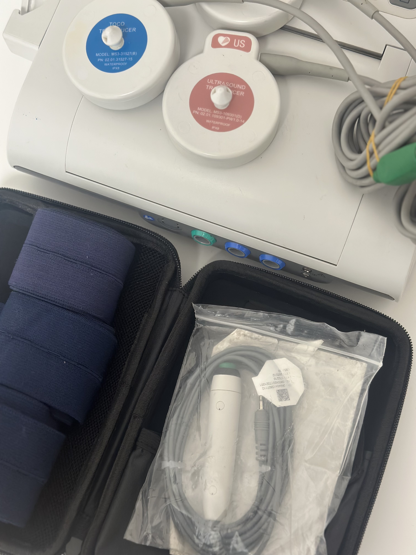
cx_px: 208
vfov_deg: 39.7
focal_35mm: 48
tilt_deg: -70.2
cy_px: 278
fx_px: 769
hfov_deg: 30.3
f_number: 1.78
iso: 160
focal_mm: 6.86
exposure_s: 1/60
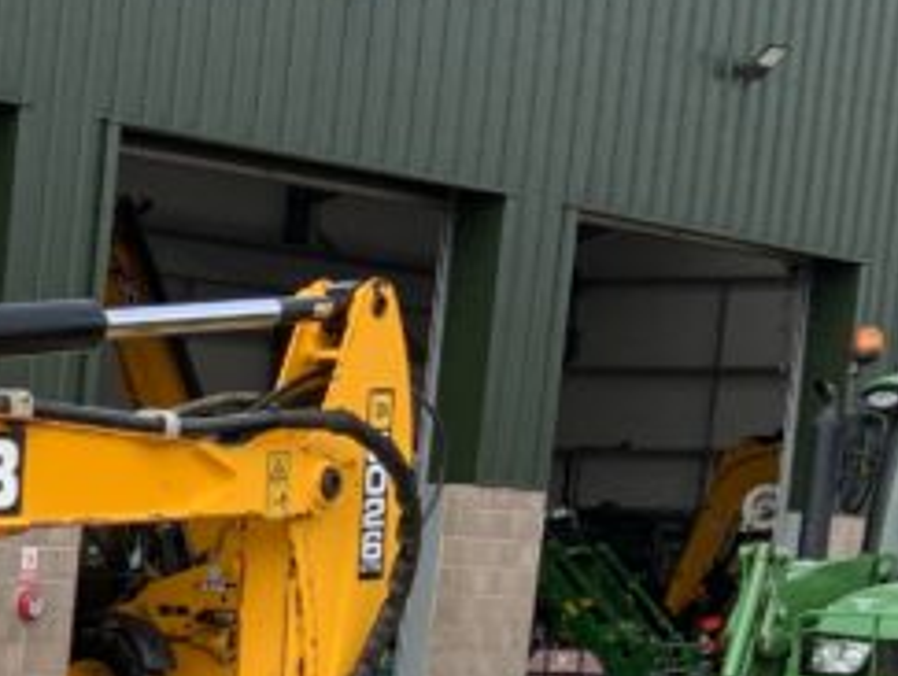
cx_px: -739
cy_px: 1012
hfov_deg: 14.2
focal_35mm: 122
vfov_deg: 11.7
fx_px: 3170
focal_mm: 3
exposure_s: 1/898
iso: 16
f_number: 1.8
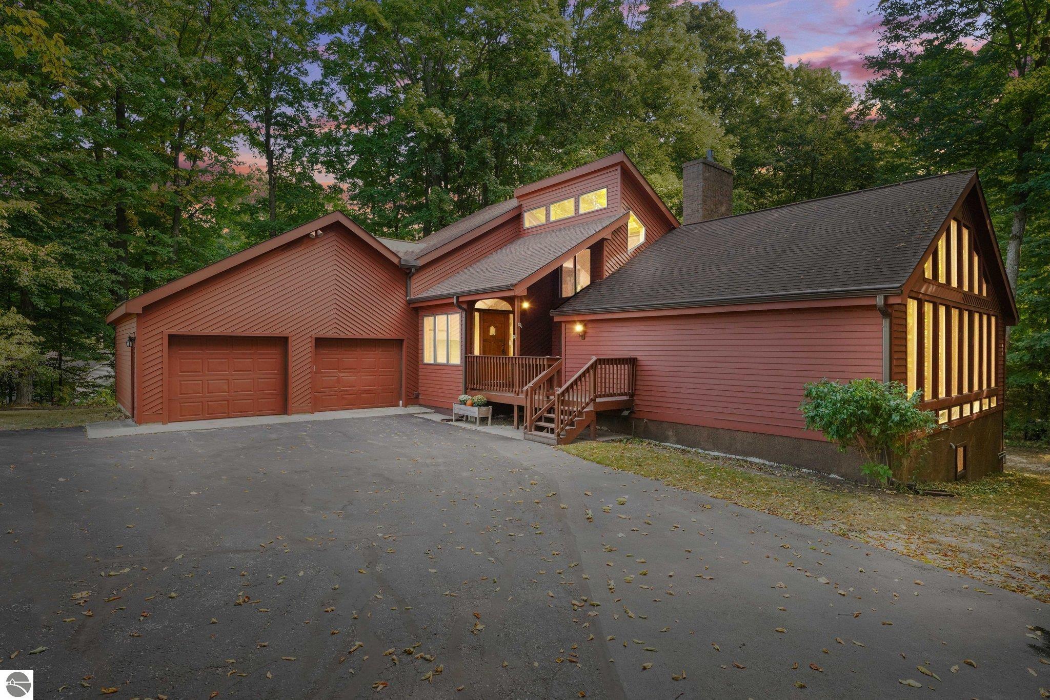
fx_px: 531
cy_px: 350
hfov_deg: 89.4
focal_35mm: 18
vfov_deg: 66.8
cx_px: 525
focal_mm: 18.2
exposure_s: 1/200
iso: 1600
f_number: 7.1
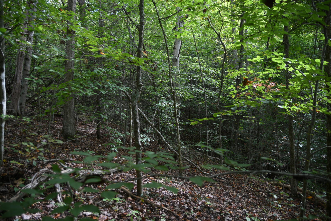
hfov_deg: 70.4
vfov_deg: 50.4
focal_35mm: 26
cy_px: 110
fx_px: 234
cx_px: 166
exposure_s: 1/400
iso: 250
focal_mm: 17
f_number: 2.8
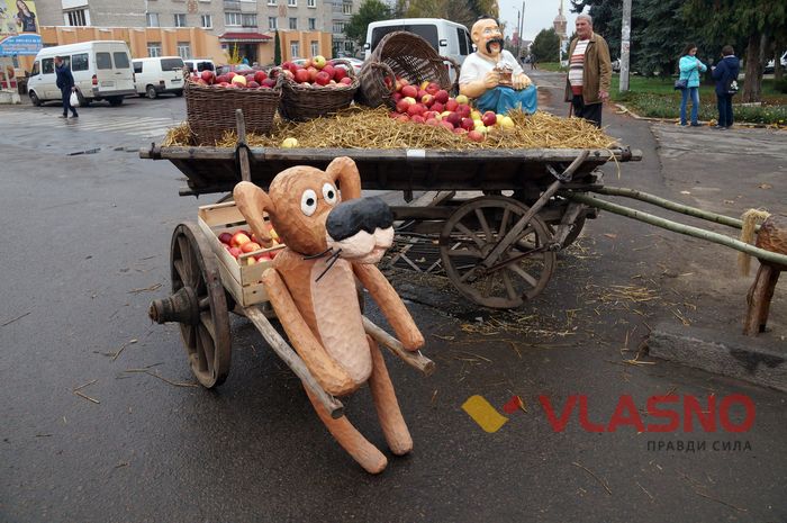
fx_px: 590
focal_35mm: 27
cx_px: 394
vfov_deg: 47.8
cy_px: 262
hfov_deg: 67.4
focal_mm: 18
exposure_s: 1/250
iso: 800
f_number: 7.1
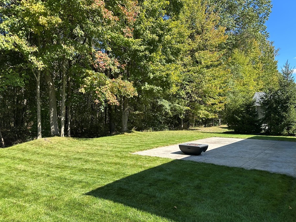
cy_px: 117
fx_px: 231
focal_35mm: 27
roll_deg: -1.0
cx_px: 150
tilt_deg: -0.2
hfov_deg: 65.3
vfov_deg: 51.4
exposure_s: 1/1272
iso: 80
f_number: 1.78
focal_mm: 6.86
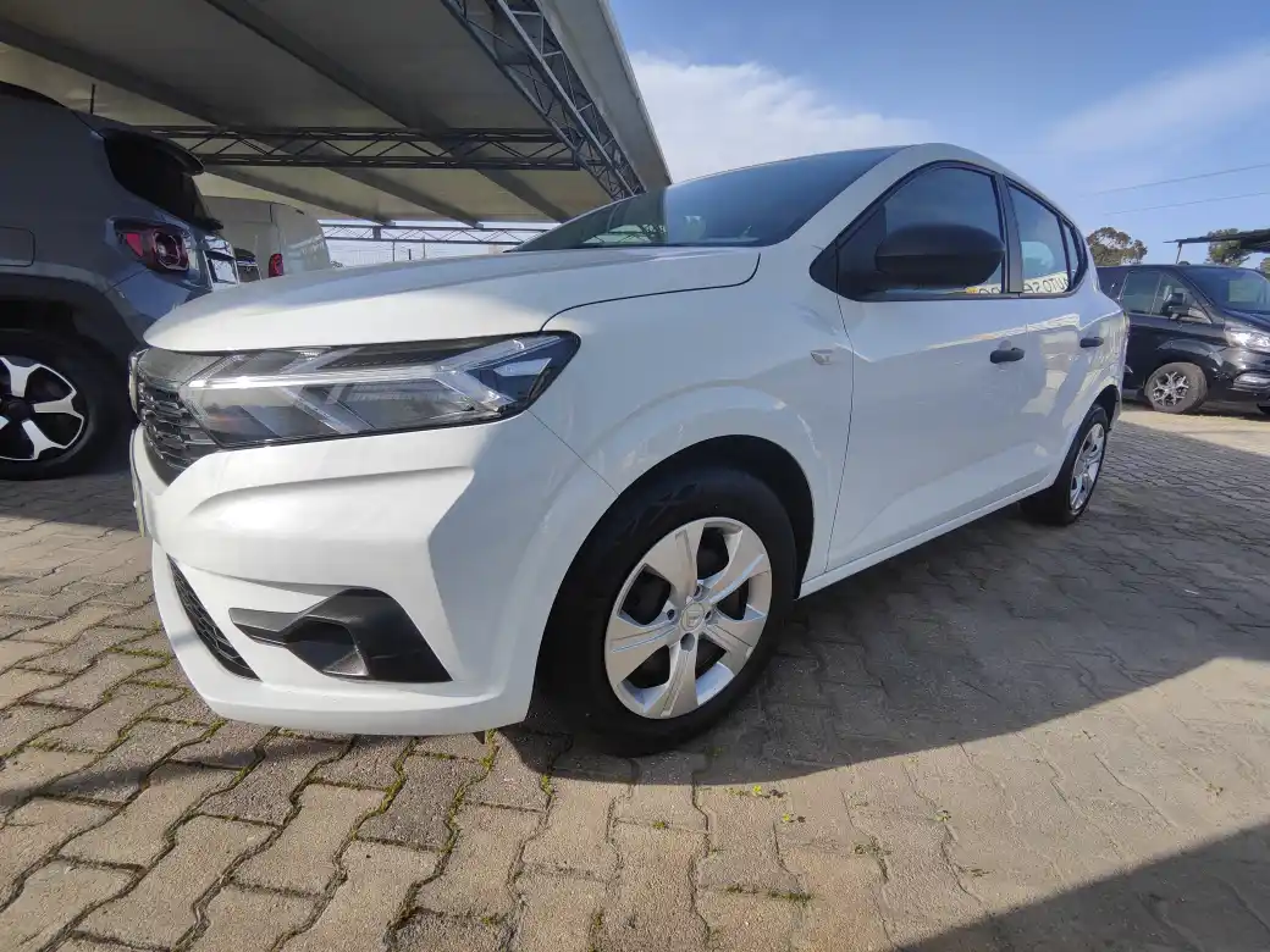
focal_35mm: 16
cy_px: 476
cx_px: 635
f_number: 2.4
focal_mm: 2.13
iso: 50
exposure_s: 1/954
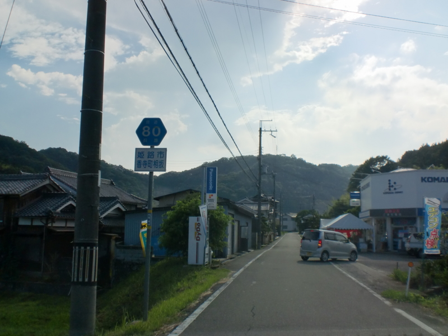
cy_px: 168
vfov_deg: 40.7
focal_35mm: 35
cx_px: 224
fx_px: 453
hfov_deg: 52.6
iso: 64
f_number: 5.6
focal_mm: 6.3
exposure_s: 1/1000
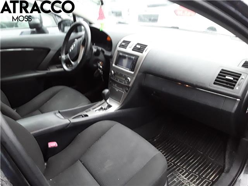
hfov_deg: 63.4
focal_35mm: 28
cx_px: 124
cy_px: 93
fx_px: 201
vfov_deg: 49.7
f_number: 1.9
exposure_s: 1/25
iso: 250
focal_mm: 2.91
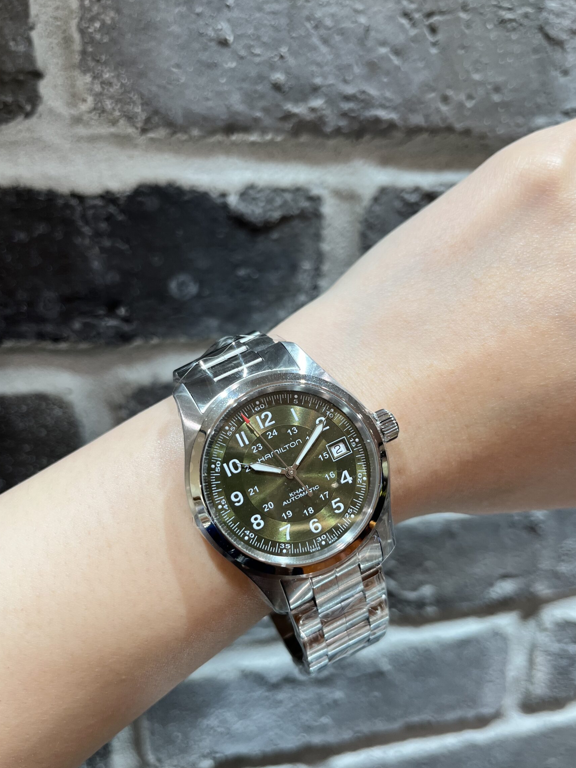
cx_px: 296
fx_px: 643
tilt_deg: -19.9
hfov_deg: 48.2
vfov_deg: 61.6
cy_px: 419
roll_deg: -0.1
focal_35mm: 29
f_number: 1.6
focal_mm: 5.1
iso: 50
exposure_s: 1/120
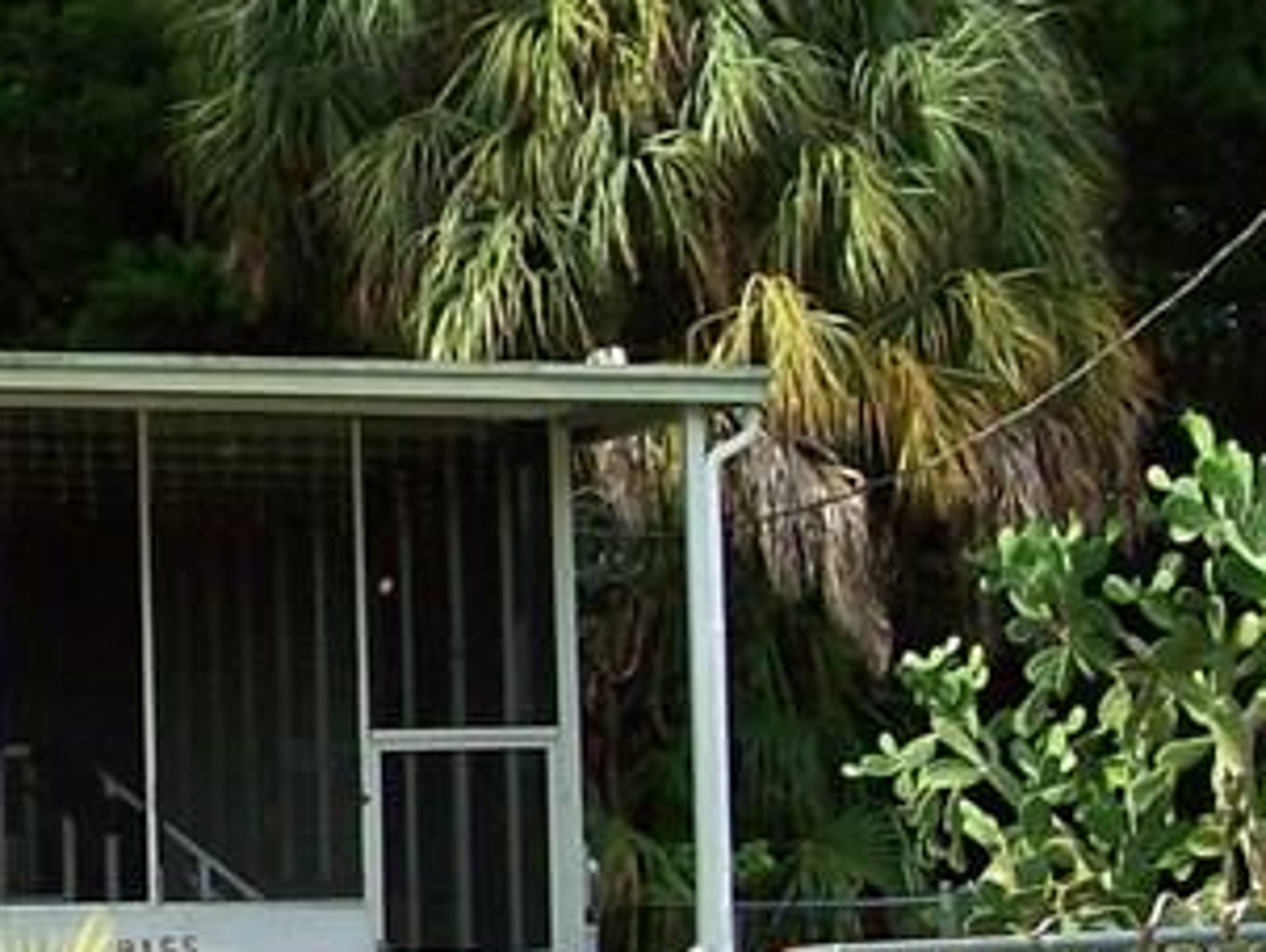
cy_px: 604
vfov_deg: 12.2
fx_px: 4465
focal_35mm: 122
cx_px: -205
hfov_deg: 15.6
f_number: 2.7
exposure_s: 1/486
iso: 80
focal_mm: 6
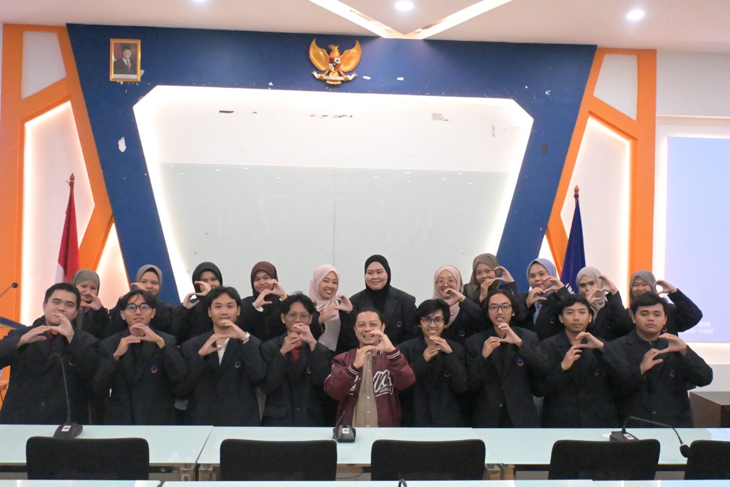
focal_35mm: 37
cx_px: 365
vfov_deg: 36.2
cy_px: 244
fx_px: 745
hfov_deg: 52.2
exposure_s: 1/500
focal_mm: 24.5
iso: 20000
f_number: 4.2
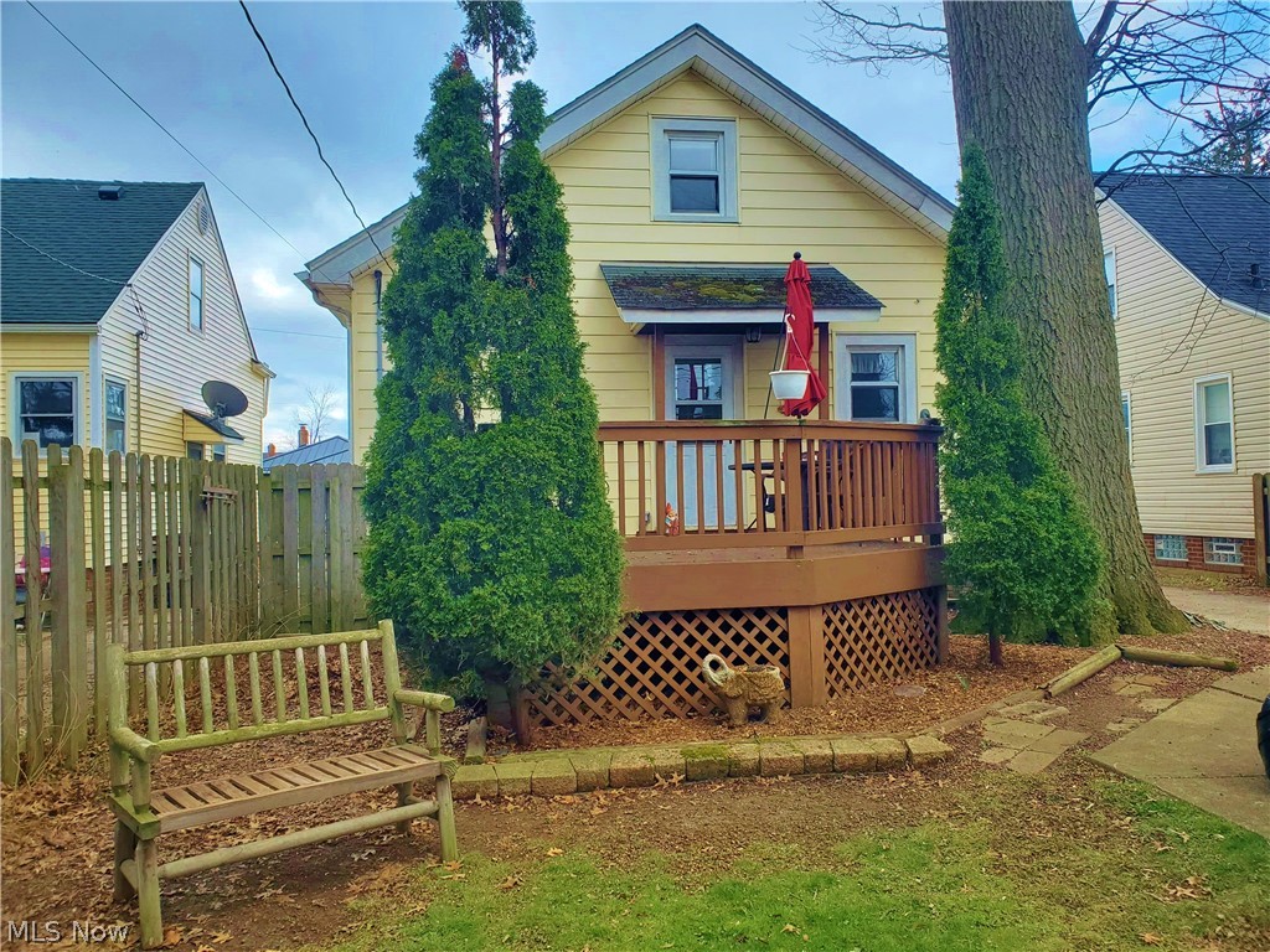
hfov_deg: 67.3
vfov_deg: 53.1
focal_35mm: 26
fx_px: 954
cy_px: 476
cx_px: 635
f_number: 2.4
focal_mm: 4.3
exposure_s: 1/319
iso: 50
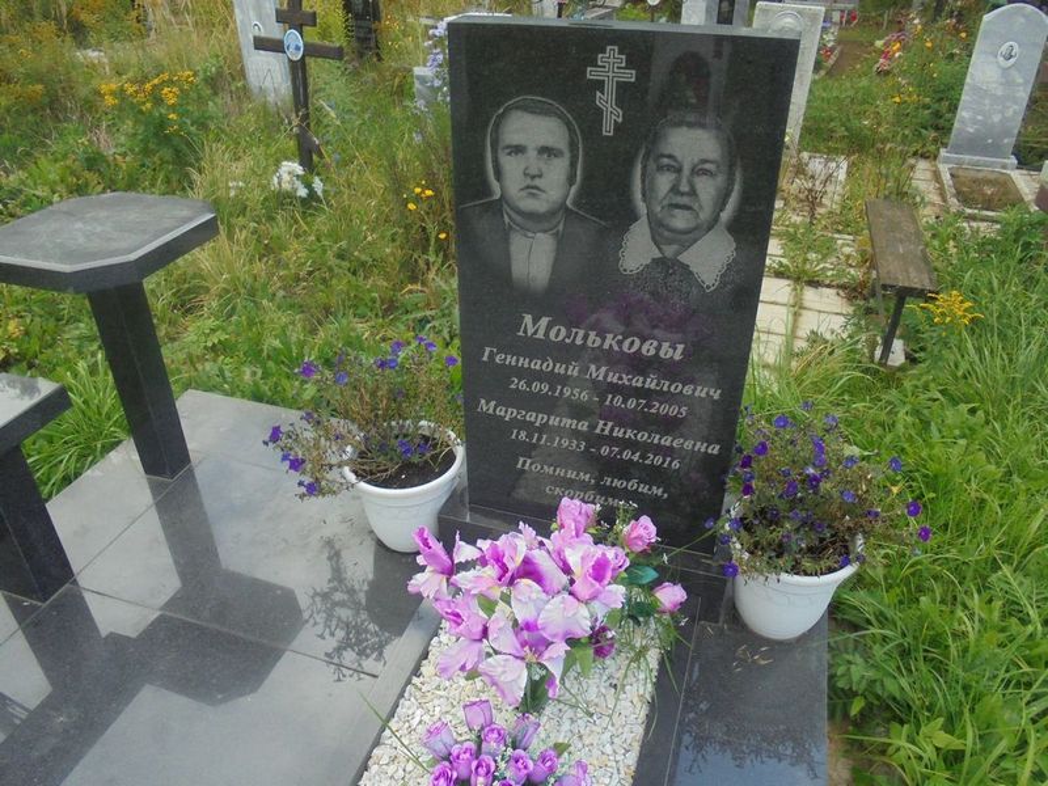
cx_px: 524
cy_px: 393
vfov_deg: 53.1
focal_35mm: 26
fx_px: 787
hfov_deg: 67.3
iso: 400
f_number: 3.5
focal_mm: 4.6
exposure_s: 1/250
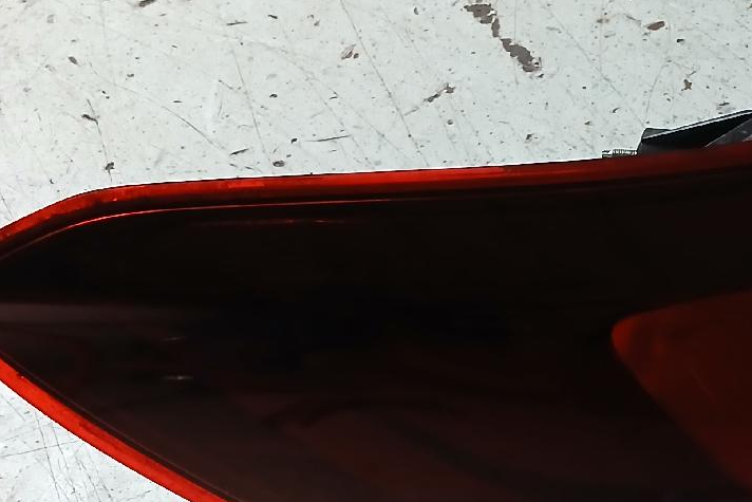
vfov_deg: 18.8
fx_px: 1483
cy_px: 459
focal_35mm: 71
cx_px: 594
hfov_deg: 27.9
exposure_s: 1/50
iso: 250
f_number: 1.8
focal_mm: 3.98
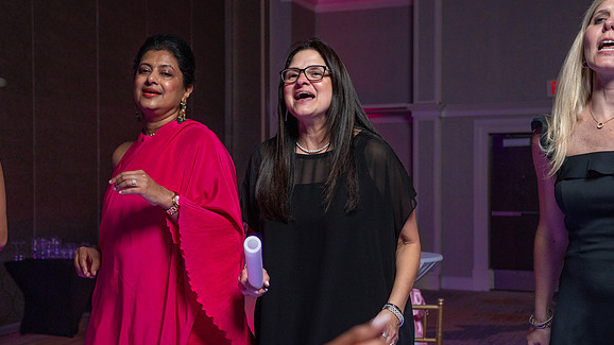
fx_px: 993
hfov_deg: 34.3
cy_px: 189
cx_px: 275
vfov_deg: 19.7
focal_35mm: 61
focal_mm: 52
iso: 2000
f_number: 5.6
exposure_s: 1/200
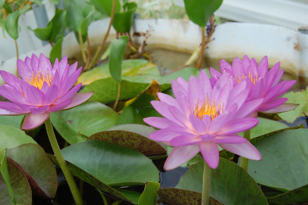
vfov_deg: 23.5
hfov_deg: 34.8
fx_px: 492
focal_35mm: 58
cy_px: 106
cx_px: 148
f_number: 7.1
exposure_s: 1/200
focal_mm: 35
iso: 200
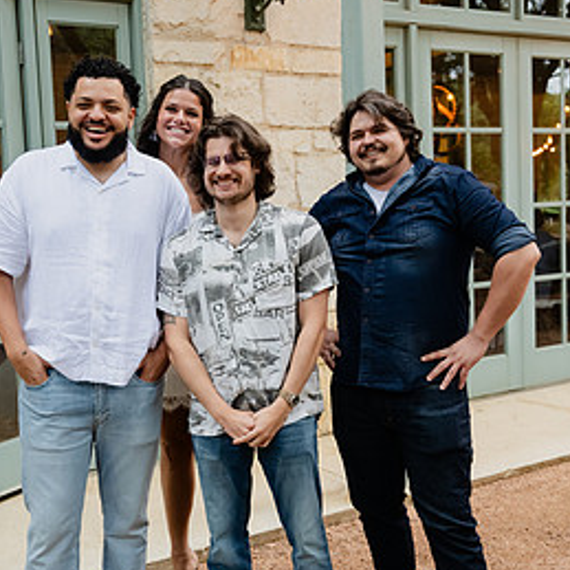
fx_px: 894
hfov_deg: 35.3
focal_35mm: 48
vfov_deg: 35.3
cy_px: 304
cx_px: 257
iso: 3200
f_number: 3.5
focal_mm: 32.5
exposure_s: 1/160
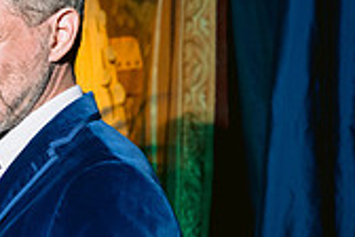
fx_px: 1193
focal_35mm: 121
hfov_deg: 15.2
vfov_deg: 11.2
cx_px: -230
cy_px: 234
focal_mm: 35
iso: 800
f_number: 2.8
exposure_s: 1/80
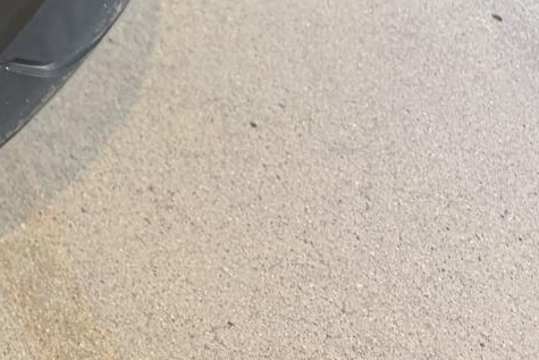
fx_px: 1572
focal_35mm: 105
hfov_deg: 15.7
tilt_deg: -28.1
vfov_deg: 11.2
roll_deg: -3.3
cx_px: -514
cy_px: -469
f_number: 1.78
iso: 160
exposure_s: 1/120
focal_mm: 6.76
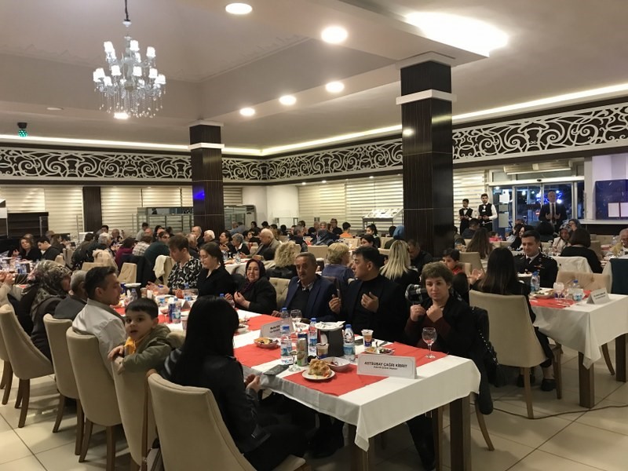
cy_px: 236
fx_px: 508
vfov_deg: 49.7
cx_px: 314
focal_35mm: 28
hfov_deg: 63.4
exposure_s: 1/17
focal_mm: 3.99
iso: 100
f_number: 1.8
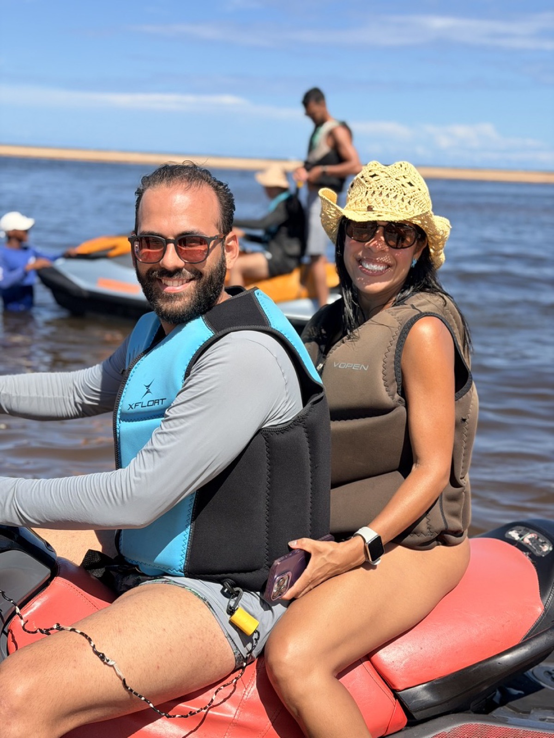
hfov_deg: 30.3
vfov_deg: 39.7
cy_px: 369
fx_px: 1024
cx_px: 277
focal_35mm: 48
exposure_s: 1/4587
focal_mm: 6.76
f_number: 1.78
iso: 64
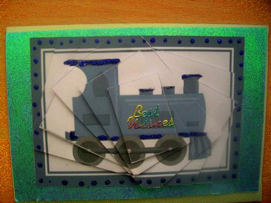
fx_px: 251
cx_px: 136
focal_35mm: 32
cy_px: 102
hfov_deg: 56.8
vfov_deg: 44.2
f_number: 2.9
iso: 160
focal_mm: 5.7
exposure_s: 1/8
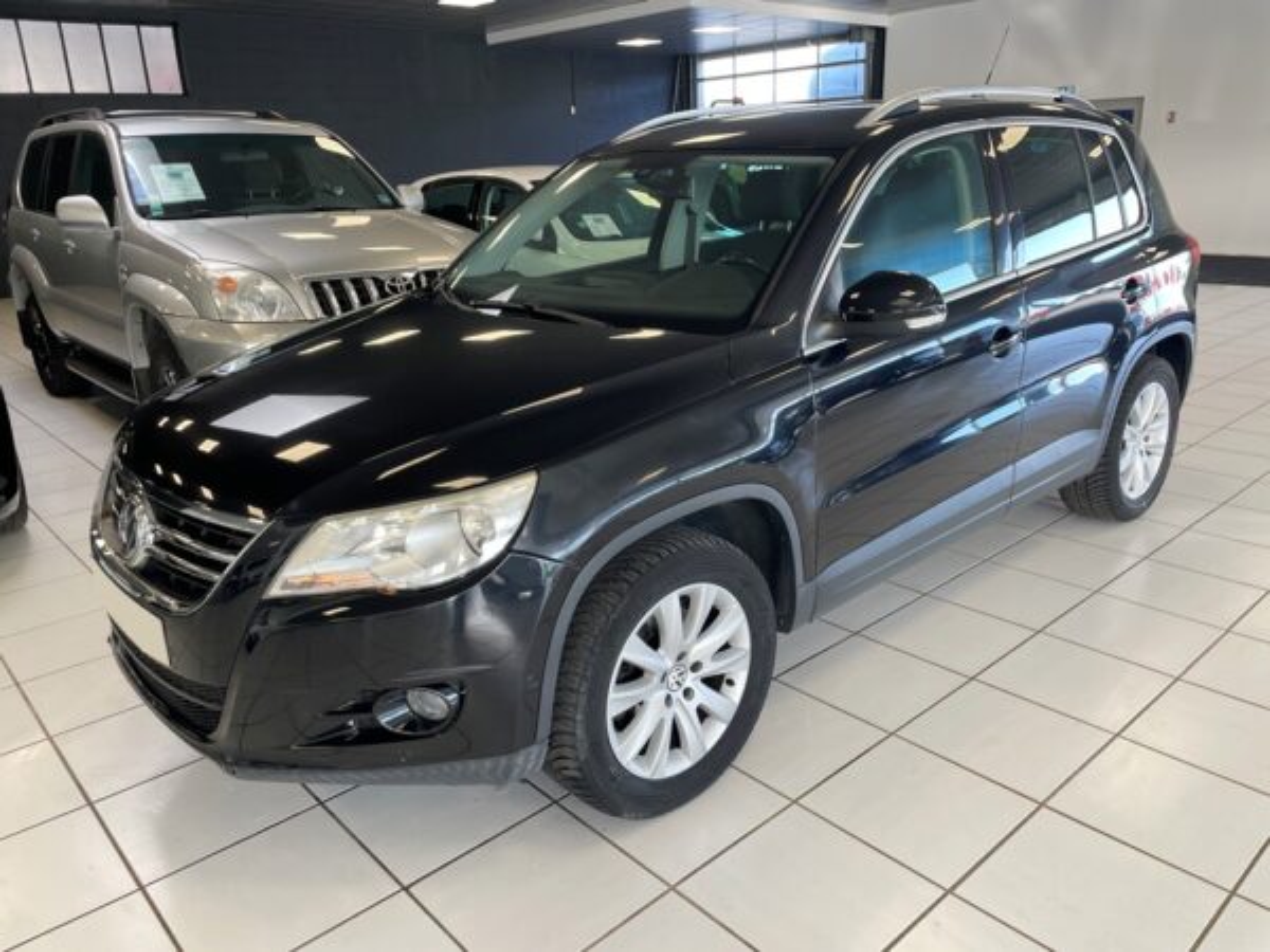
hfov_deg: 67.3
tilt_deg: -17.4
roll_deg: +2.9
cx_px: 635
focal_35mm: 26
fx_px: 954
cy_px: 476
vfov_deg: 53.1
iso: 64
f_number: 1.6
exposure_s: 1/121
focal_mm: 4.2
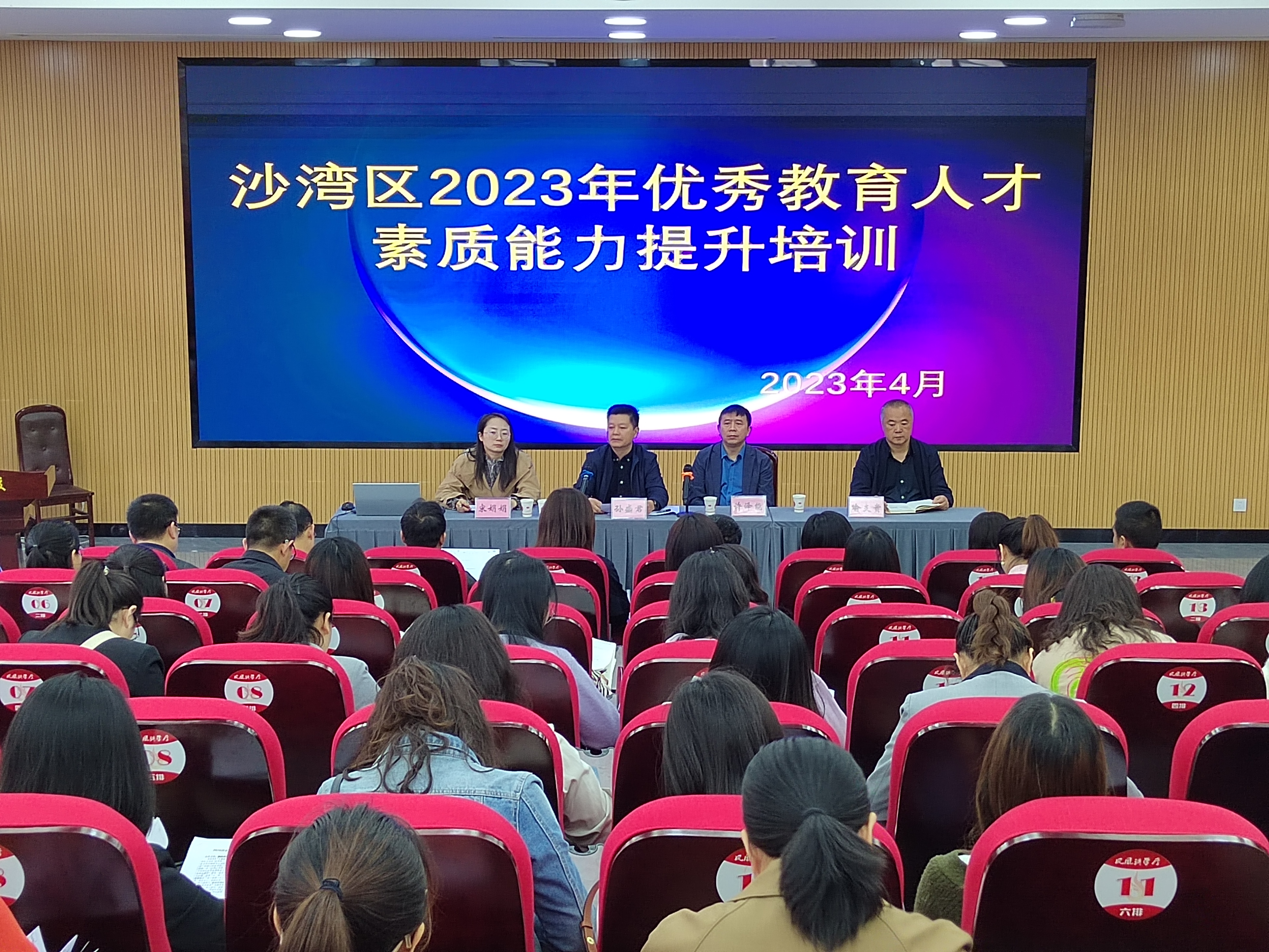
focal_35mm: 52
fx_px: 1906
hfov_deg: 36.8
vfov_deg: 28.0
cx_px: 634
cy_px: 476
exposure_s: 1/100
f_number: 1.9
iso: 1397
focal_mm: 5.52
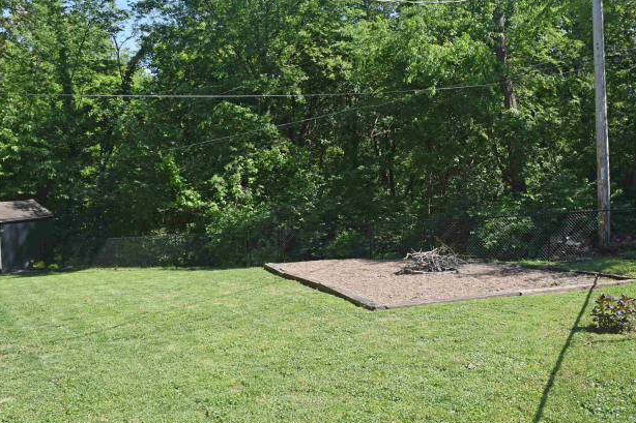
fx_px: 583
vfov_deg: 39.9
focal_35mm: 33
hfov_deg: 57.2
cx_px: 336
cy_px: 207
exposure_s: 1/160
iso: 100
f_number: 6.3
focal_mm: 18
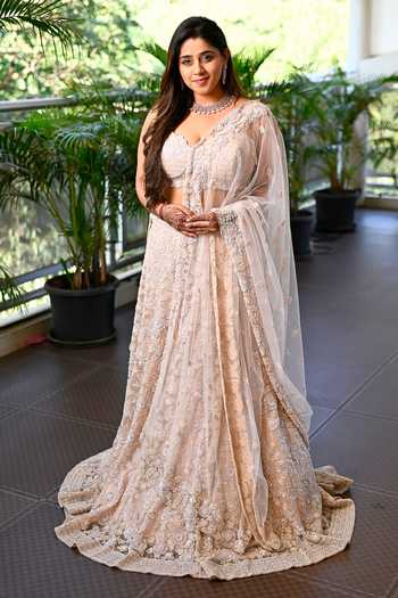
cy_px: 299
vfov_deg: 38.2
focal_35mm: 52
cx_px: 199
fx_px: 862
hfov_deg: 26.0
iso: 250
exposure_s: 1/640
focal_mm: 35
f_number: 2
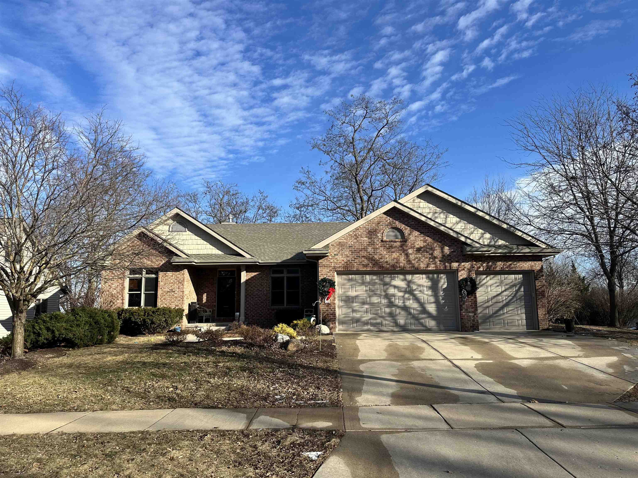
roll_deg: +0.7
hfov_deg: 71.6
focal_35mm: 24
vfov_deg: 56.8
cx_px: 319
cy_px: 239
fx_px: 442
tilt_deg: +8.6
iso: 80
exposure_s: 1/3247
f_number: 1.78
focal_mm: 6.86
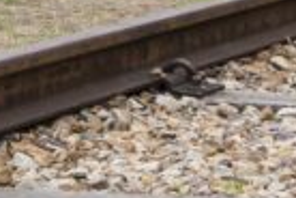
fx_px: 2376
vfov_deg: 4.6
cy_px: -399
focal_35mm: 289
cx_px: 519
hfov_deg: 7.0
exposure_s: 1/100
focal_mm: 39
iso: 100
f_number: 8
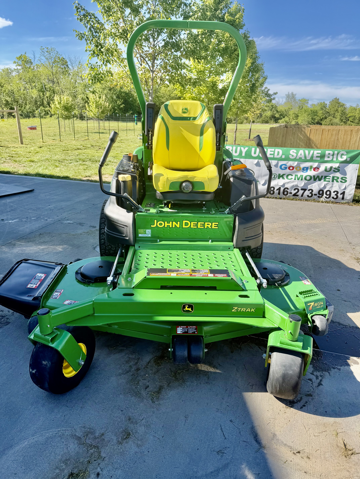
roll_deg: -1.0
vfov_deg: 71.6
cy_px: 240
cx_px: 180
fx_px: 333
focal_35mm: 24
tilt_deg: -20.3
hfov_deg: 56.8
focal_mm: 6.76
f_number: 1.78
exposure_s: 1/2000
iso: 80
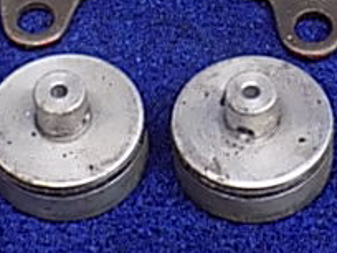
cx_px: 188
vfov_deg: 7.2
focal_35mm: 204
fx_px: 1986
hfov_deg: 9.7
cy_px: -91
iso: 400
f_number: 4.1
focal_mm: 11.5
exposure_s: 1/20
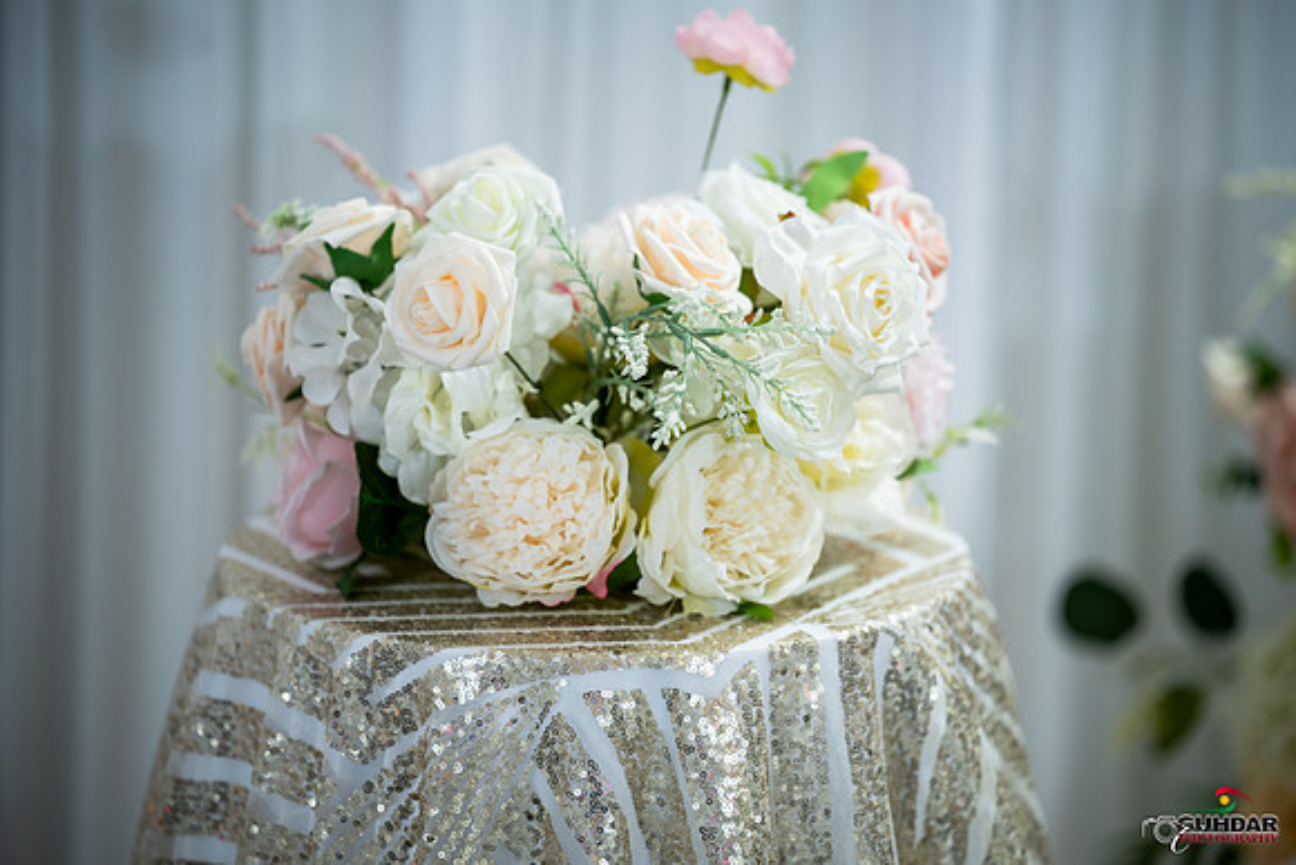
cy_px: 433
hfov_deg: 12.9
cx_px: 670
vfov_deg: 8.6
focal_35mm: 159
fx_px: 5734
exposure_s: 1/200
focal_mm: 150
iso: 640
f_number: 2
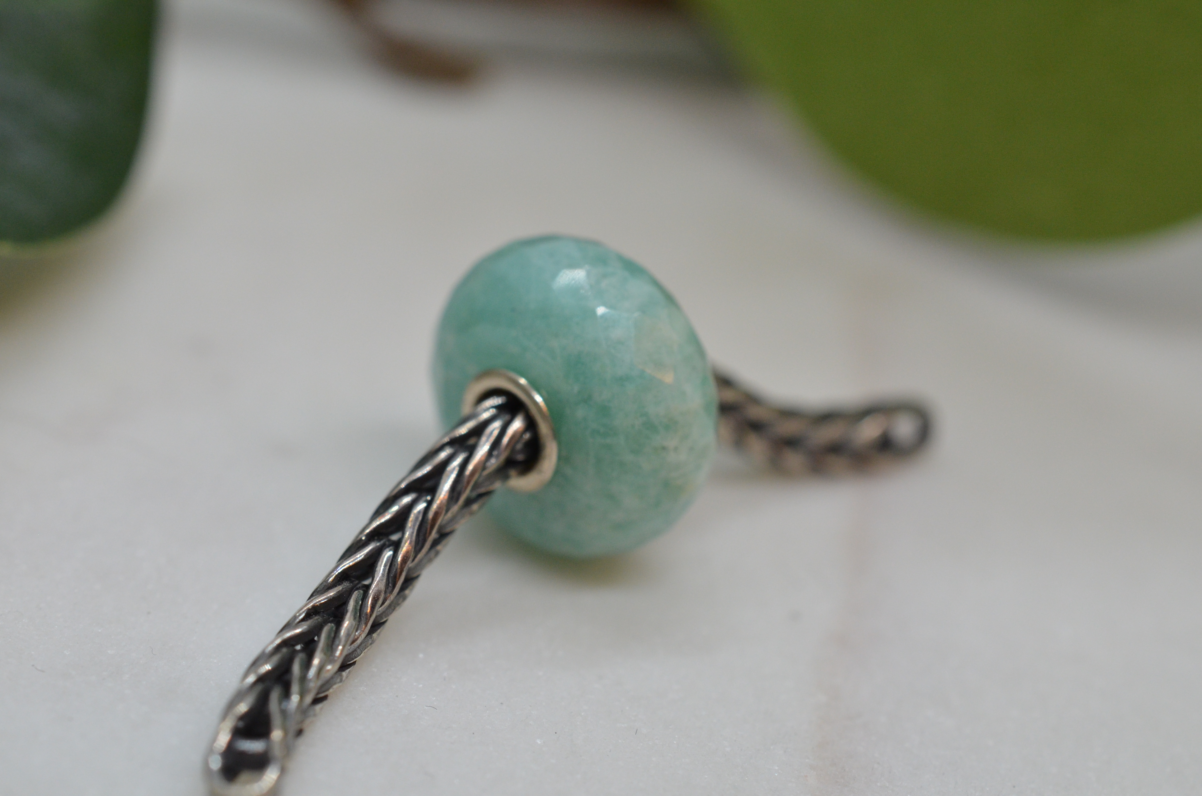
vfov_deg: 22.5
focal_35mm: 60
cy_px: 398
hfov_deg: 33.5
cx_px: 601
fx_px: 1999
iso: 1000
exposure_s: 1/250
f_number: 9
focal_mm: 40
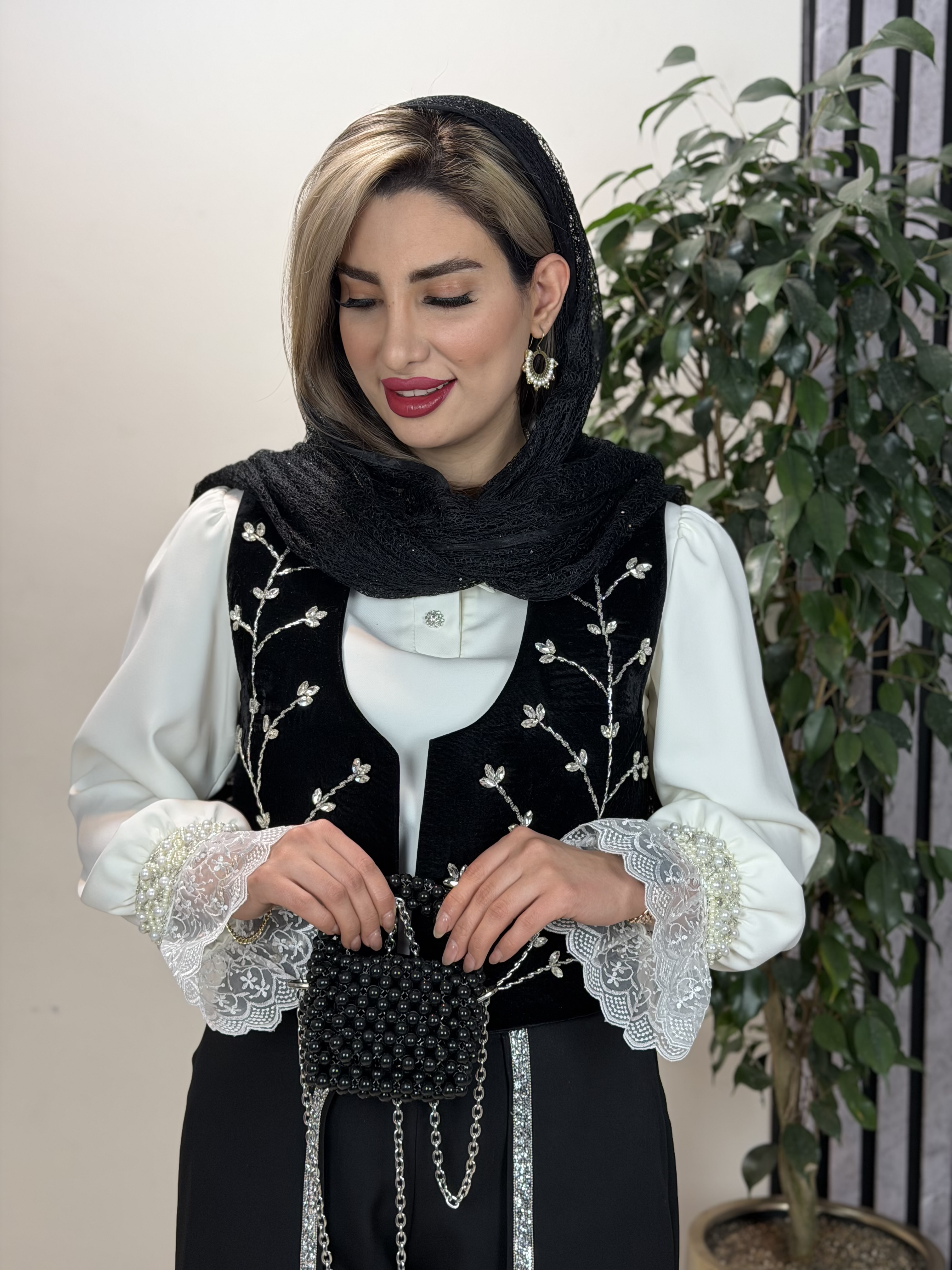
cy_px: 635
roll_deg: -0.3
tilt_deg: -5.6
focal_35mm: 48
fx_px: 1760
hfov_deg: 30.3
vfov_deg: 39.7
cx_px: 476
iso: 64
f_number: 1.78
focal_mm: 6.76
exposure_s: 1/100
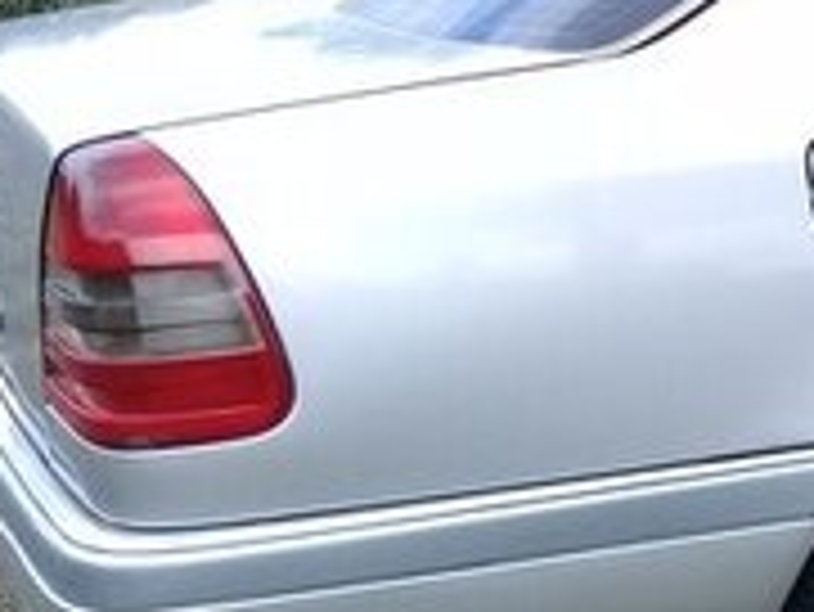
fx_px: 2659
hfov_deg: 15.1
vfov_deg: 13.1
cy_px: 142
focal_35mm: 113
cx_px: 1453
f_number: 2.2
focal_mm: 3.3
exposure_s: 1/245
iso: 50
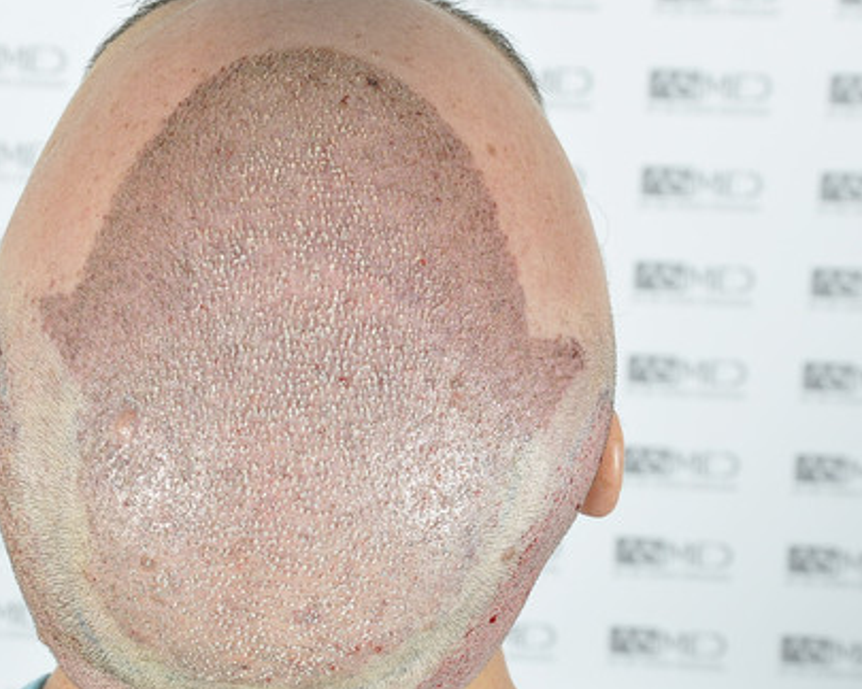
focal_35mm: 129
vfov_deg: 12.0
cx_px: 283
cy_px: 348
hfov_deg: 14.9
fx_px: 3291
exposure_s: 1/160
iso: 200
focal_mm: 58
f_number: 13
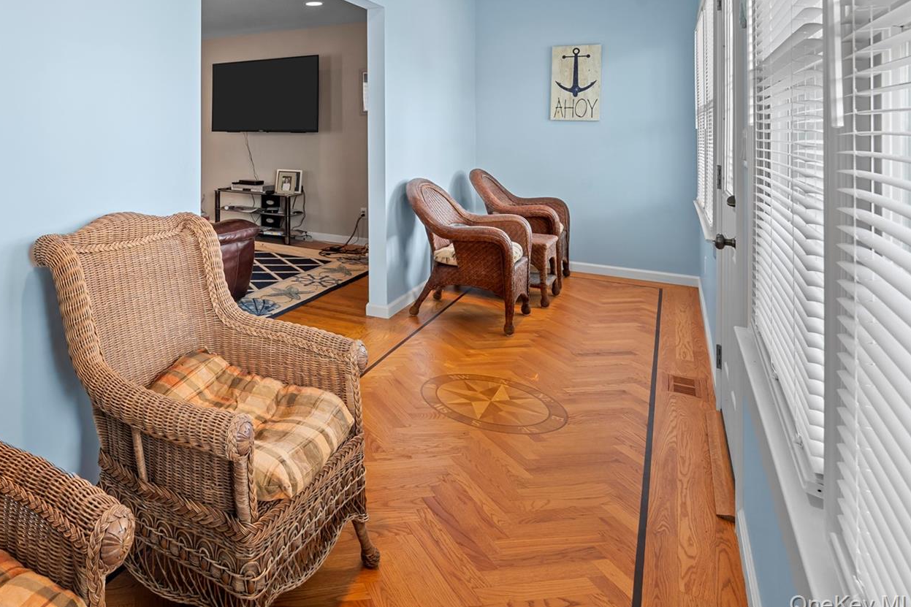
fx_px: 582
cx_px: 190
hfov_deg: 69.2
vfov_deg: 51.7
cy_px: 123
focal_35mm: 23
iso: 320
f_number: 10
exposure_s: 1/4
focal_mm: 14
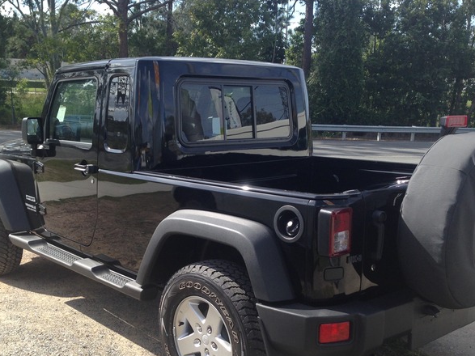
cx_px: 218
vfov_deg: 32.0
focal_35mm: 45
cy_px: 231
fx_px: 617
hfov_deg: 42.0
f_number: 2.4
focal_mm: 4.12
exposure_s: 1/596
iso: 50
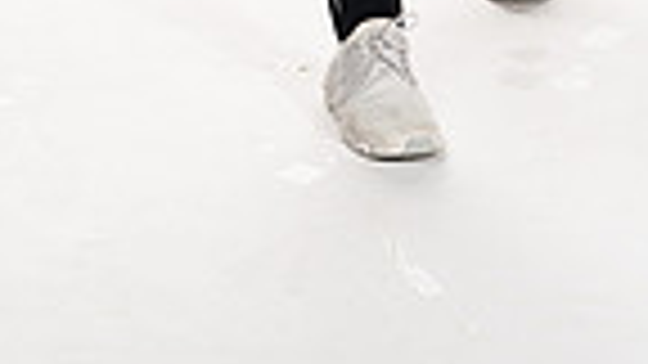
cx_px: 410
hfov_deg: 13.4
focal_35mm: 160
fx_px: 2749
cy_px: -553
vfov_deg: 7.1
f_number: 6.3
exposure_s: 1/250
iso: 400
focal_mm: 49
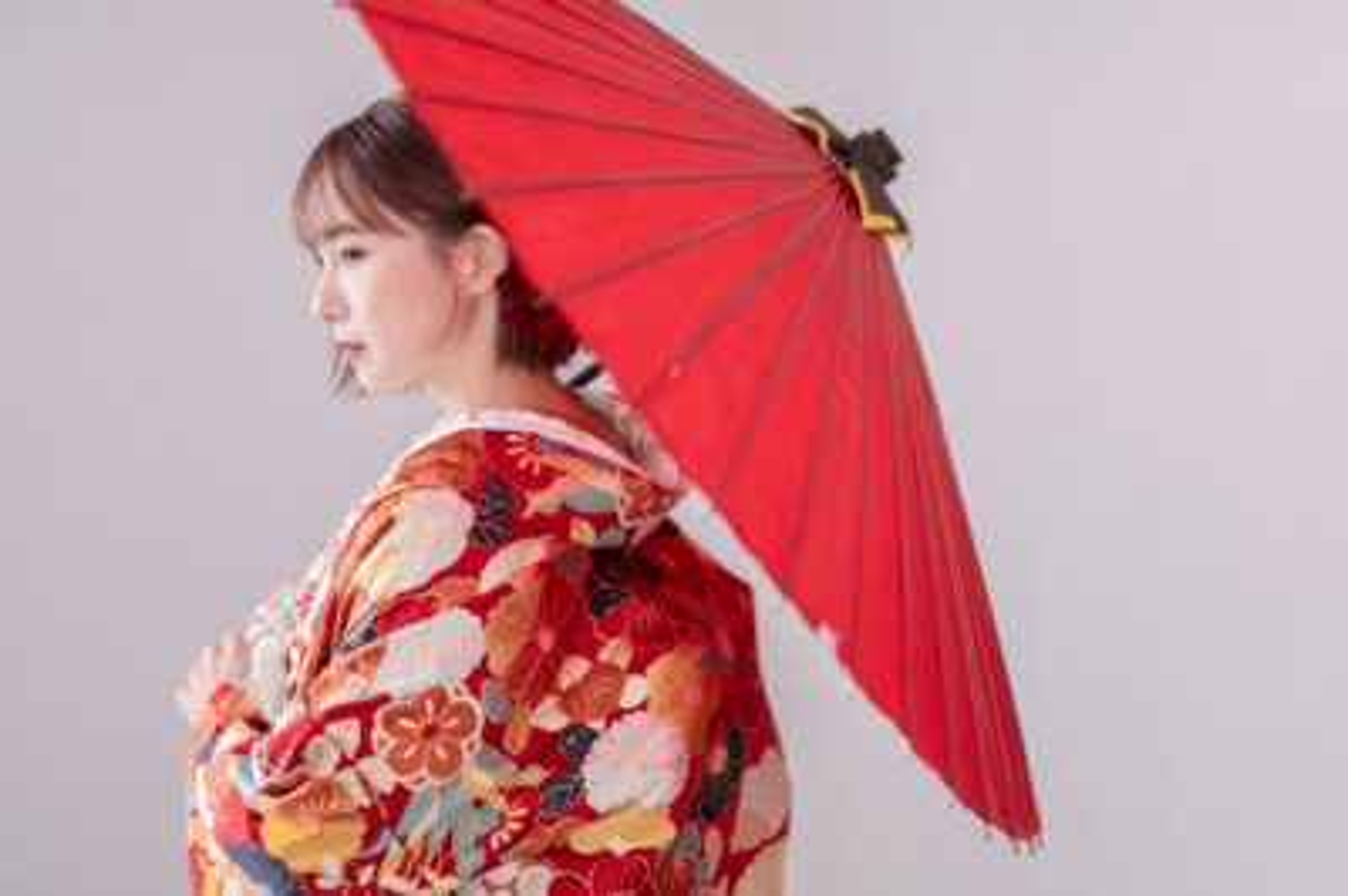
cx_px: 674
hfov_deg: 39.6
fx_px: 1871
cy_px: 448
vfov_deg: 26.9
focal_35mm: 50
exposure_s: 1/125
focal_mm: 50
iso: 1000
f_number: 1.6
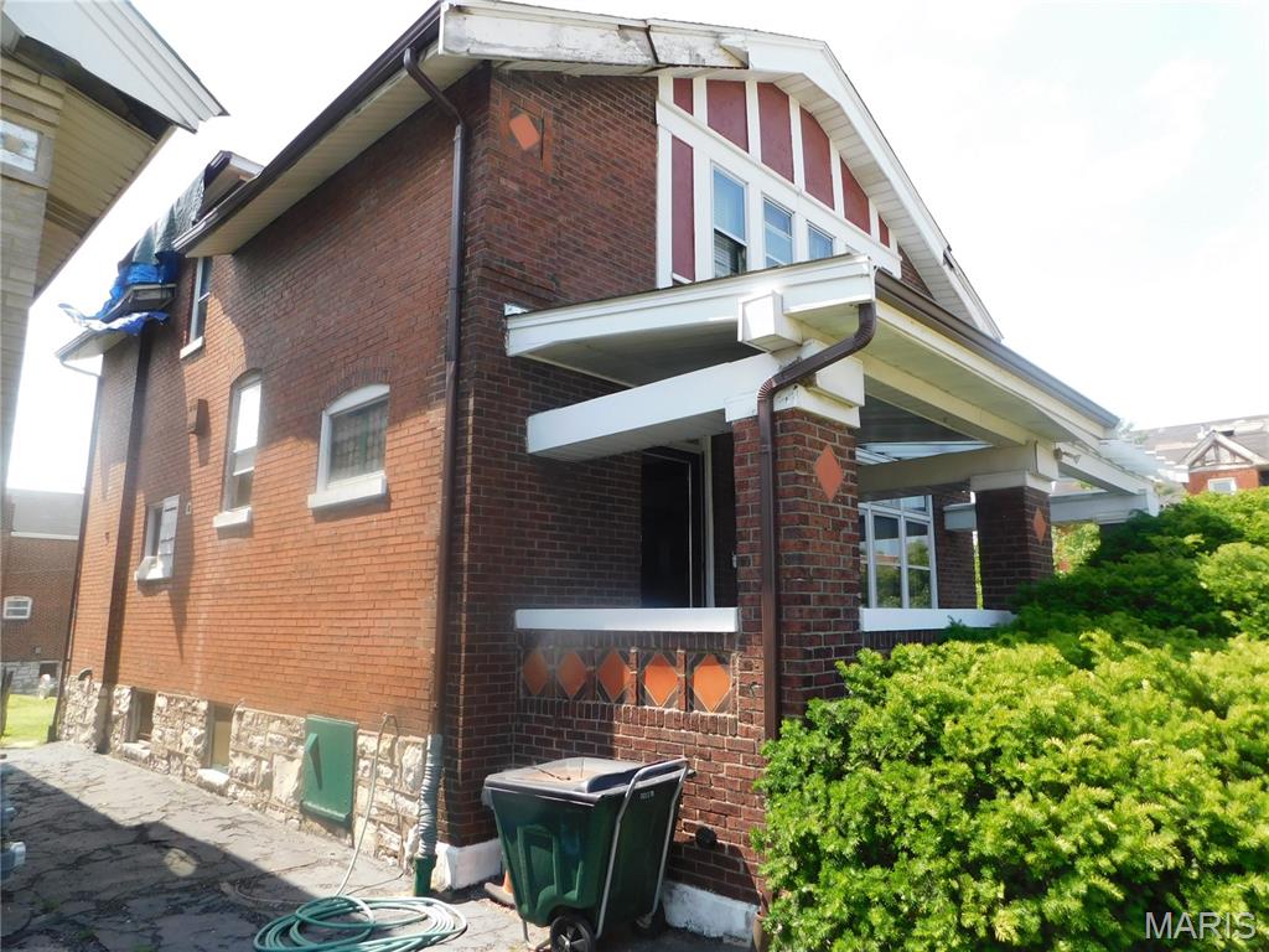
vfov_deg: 58.9
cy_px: 476
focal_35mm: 23
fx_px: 843
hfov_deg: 73.9
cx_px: 634
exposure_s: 1/500
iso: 125
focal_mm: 4
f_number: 3
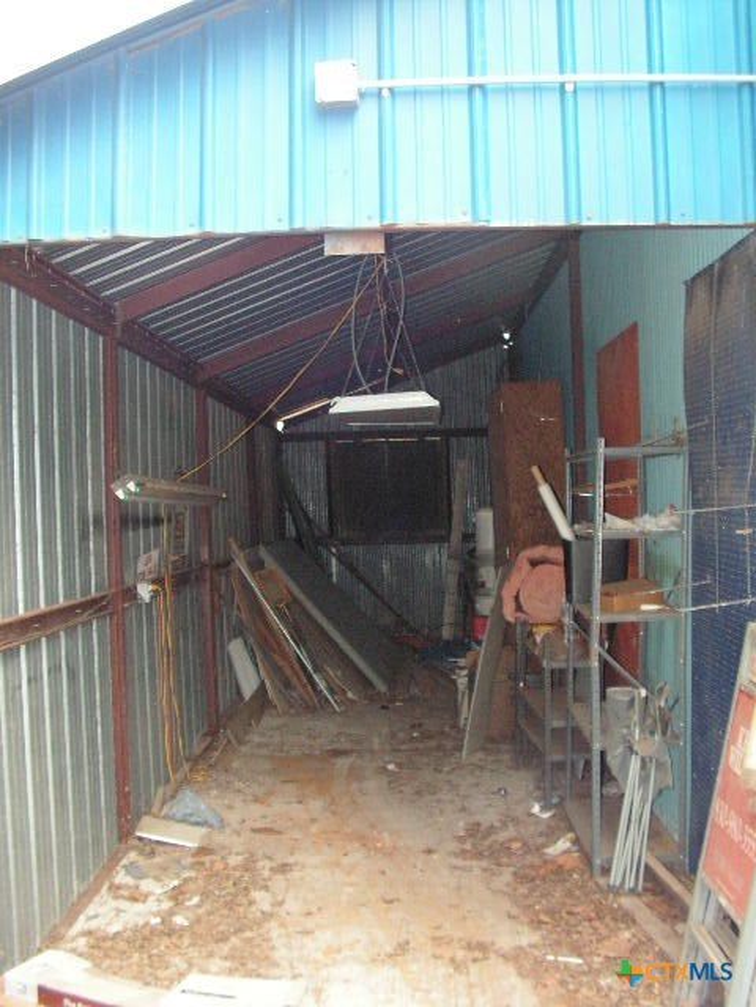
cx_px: 378
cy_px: 504
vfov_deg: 51.4
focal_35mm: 36
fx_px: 1048
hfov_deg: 39.7
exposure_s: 1/40
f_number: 3.2
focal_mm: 6
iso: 160
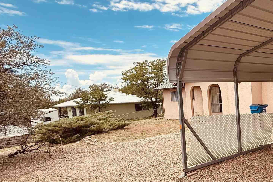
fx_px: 235
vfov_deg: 41.9
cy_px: 118
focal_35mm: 31
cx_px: 246
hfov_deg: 52.9
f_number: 2.2
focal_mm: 2.22
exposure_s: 1/717
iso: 50
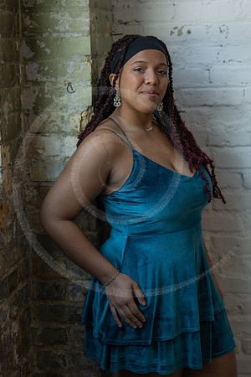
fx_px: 889
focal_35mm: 85
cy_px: 188
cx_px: 126
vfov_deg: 23.9
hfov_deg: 16.1
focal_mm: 85
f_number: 1.8
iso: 320
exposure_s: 1/200
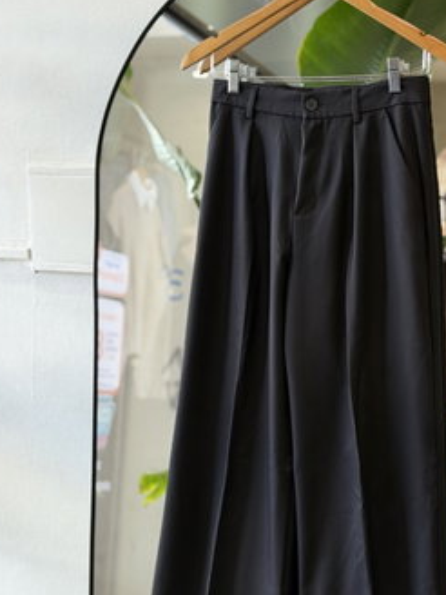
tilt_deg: -10.5
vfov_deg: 25.0
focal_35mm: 78
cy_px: 356
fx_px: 1340
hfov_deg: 18.8
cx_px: 306
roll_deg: +0.5
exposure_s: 1/100
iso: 320
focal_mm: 6.76
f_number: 1.78
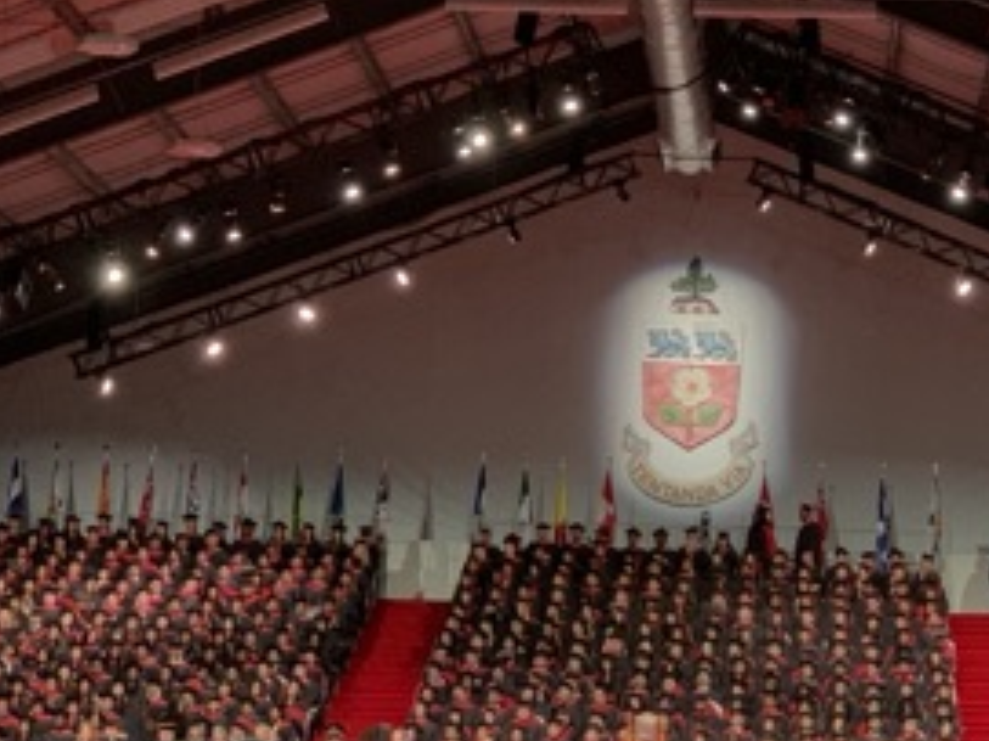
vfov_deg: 12.9
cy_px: 402
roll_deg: -1.9
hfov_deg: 17.0
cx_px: 759
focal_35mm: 115
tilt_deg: +8.7
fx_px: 3284
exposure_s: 1/40
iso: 320
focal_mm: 6
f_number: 2.4
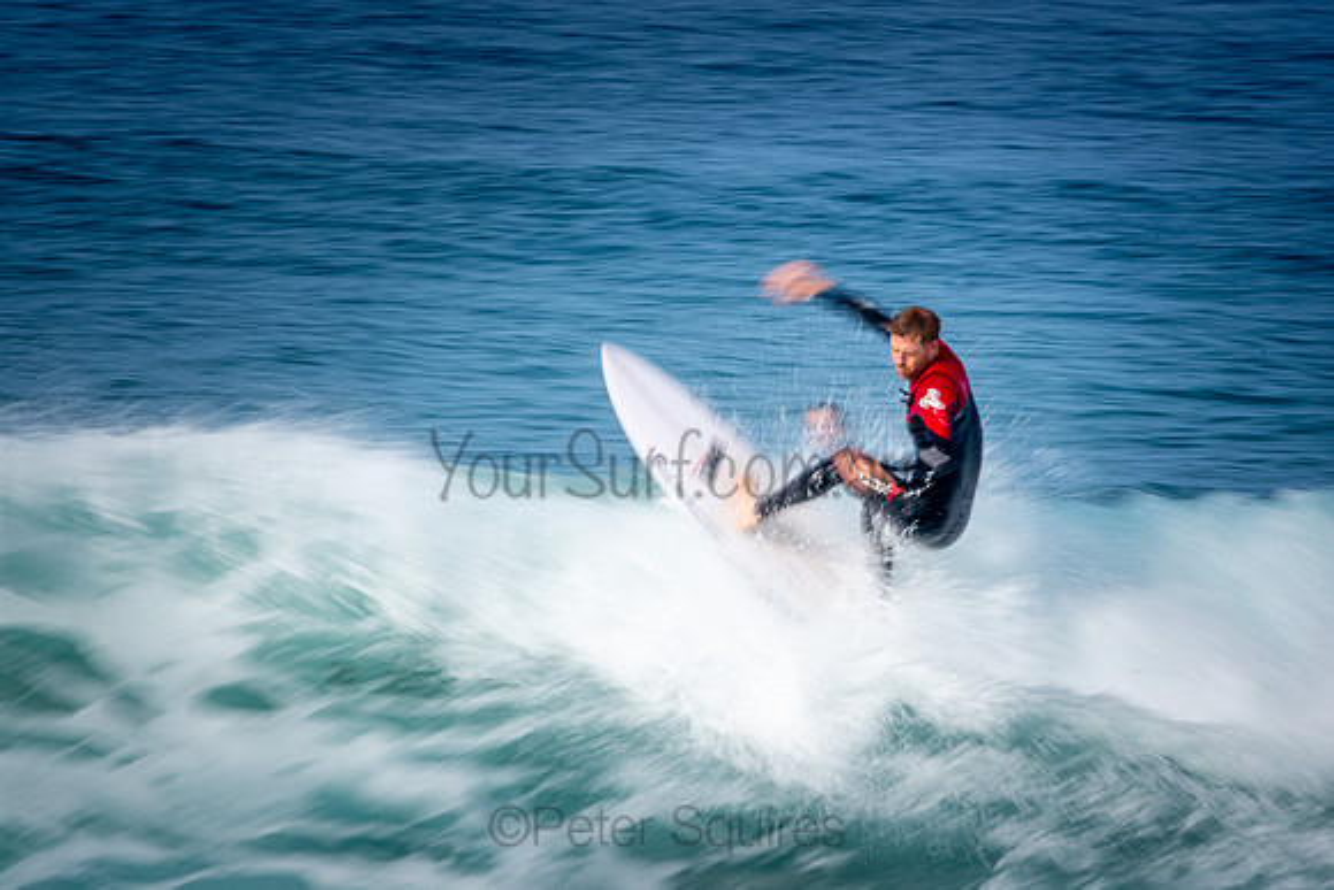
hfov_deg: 2.7
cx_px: 667
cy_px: 445
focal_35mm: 750
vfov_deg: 1.8
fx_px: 27797
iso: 100
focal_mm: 500
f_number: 32
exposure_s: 1/25
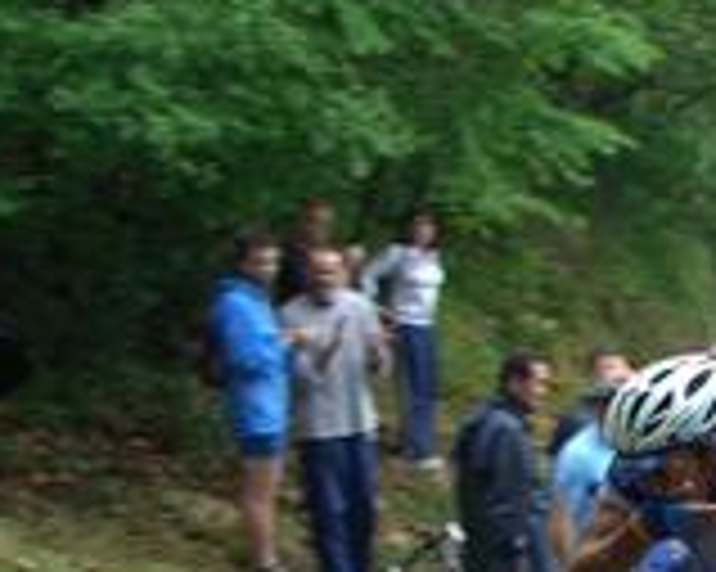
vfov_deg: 11.5
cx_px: 1072
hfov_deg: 13.7
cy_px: 610
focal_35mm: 132
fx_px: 2795
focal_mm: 9.2
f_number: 3
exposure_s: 1/100
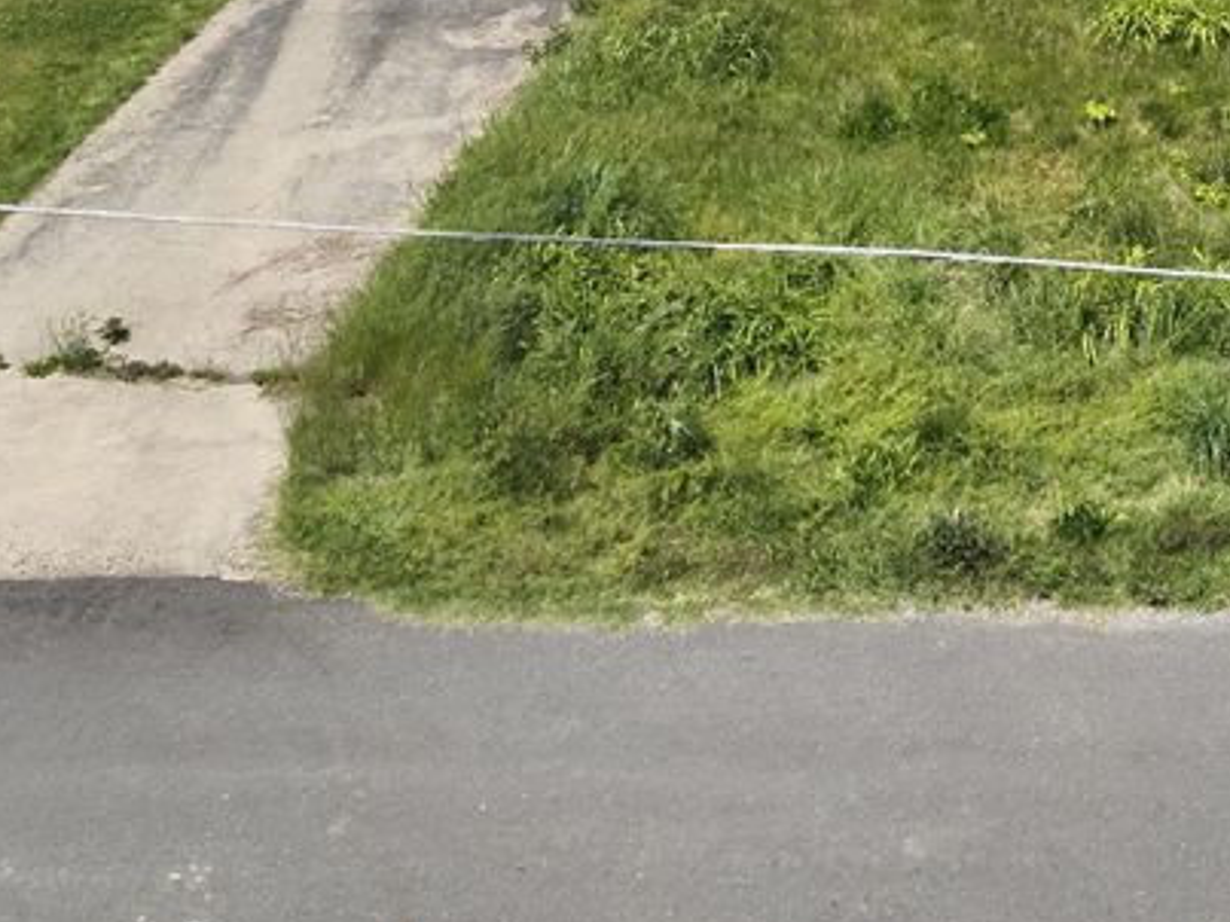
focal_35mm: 61
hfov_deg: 30.6
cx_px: 1059
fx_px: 2167
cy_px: -208
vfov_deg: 22.1
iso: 100
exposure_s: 1/800
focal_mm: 4.4
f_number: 2.8
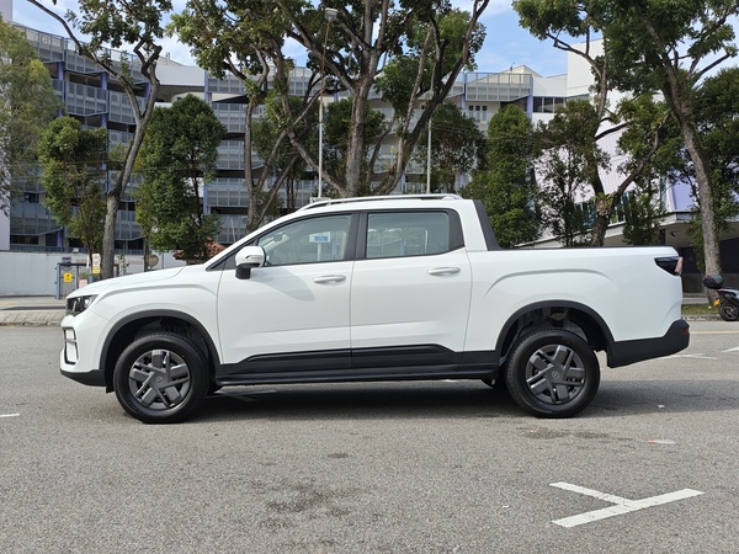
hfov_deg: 54.0
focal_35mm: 34
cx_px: 370
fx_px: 726
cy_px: 277
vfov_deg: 41.8
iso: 50
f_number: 1.59
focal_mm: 4.94
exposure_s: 1/1938
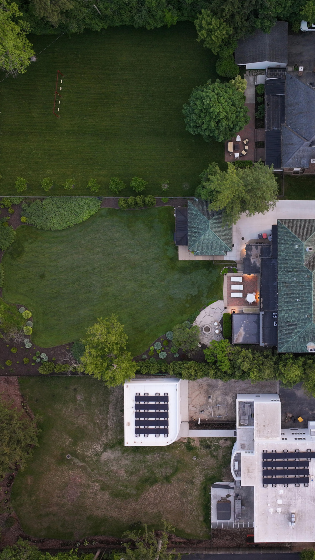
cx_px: 256
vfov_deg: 56.6
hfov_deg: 32.7
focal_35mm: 35
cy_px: 280
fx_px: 520
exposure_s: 1/40
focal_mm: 12.29
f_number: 2.8
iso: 110
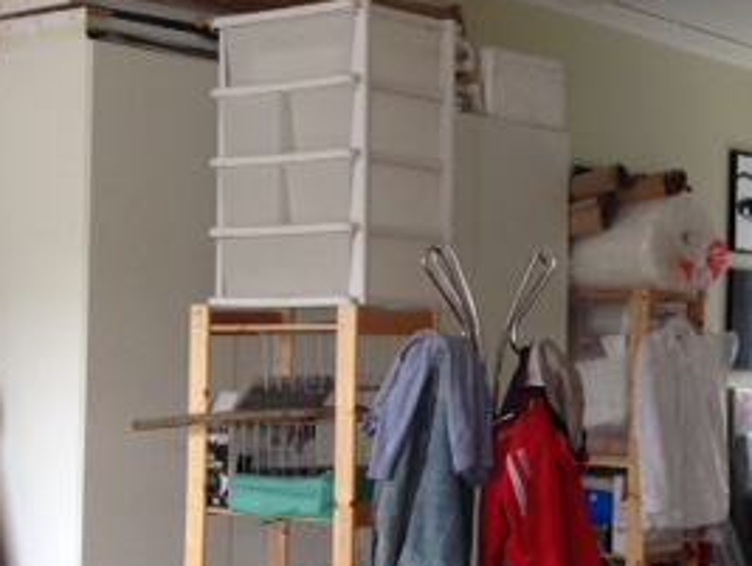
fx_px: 1719
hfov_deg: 22.8
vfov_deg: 18.7
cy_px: 335
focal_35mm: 79
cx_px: 890
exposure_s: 1/24
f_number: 2.4
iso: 50
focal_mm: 4.12
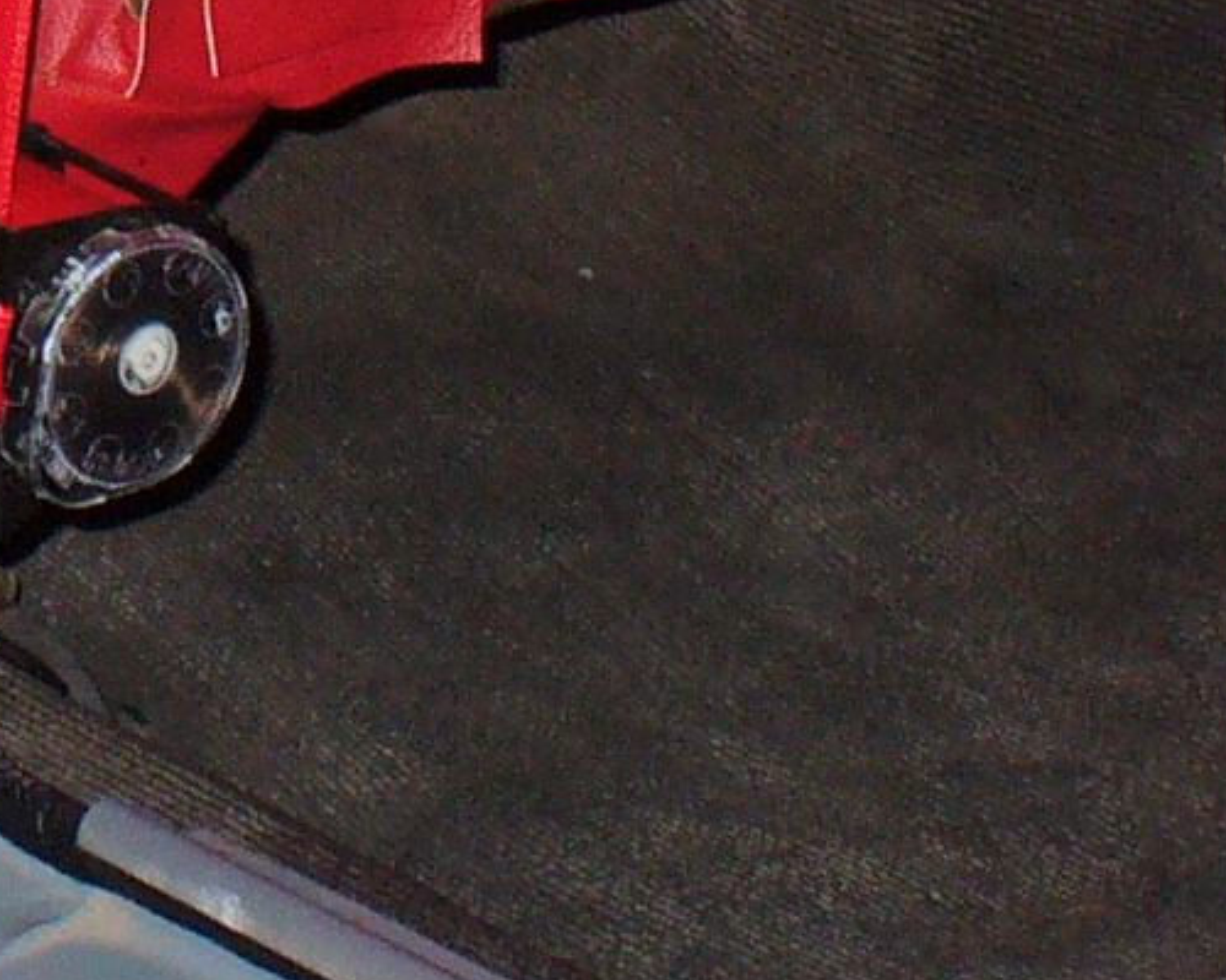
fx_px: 6713
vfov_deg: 8.3
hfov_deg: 10.3
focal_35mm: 185
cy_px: -24
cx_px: -194
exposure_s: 1/60
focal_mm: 6.1
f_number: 2.8
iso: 150
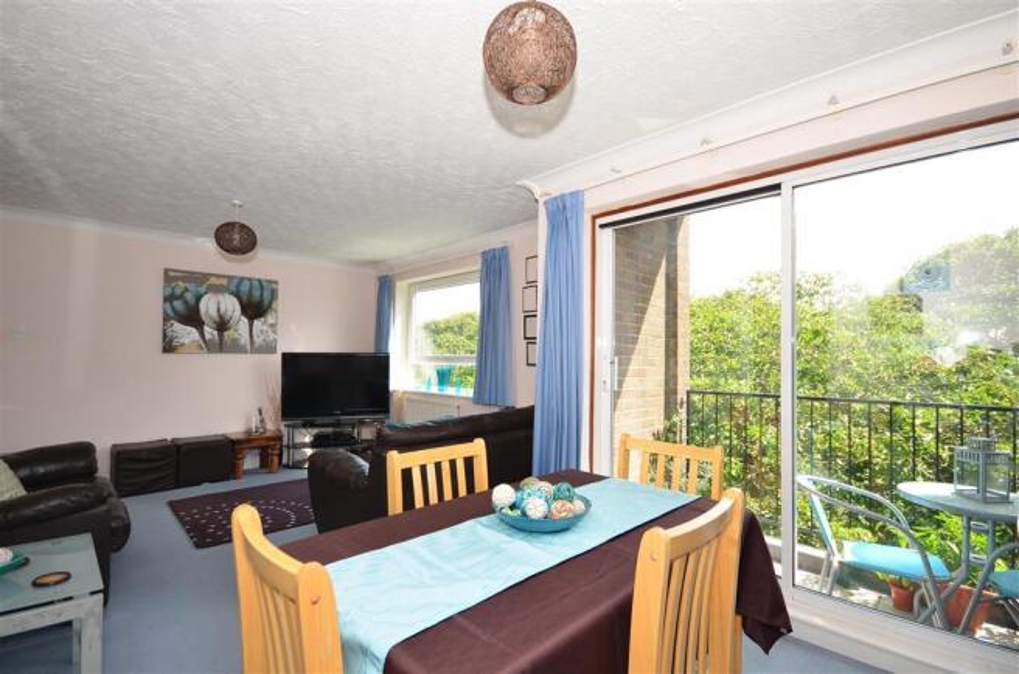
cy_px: 337
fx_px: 424
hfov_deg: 100.5
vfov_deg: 77.0
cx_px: 510
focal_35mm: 15
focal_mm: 10
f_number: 6.3
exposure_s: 1/200
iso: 200
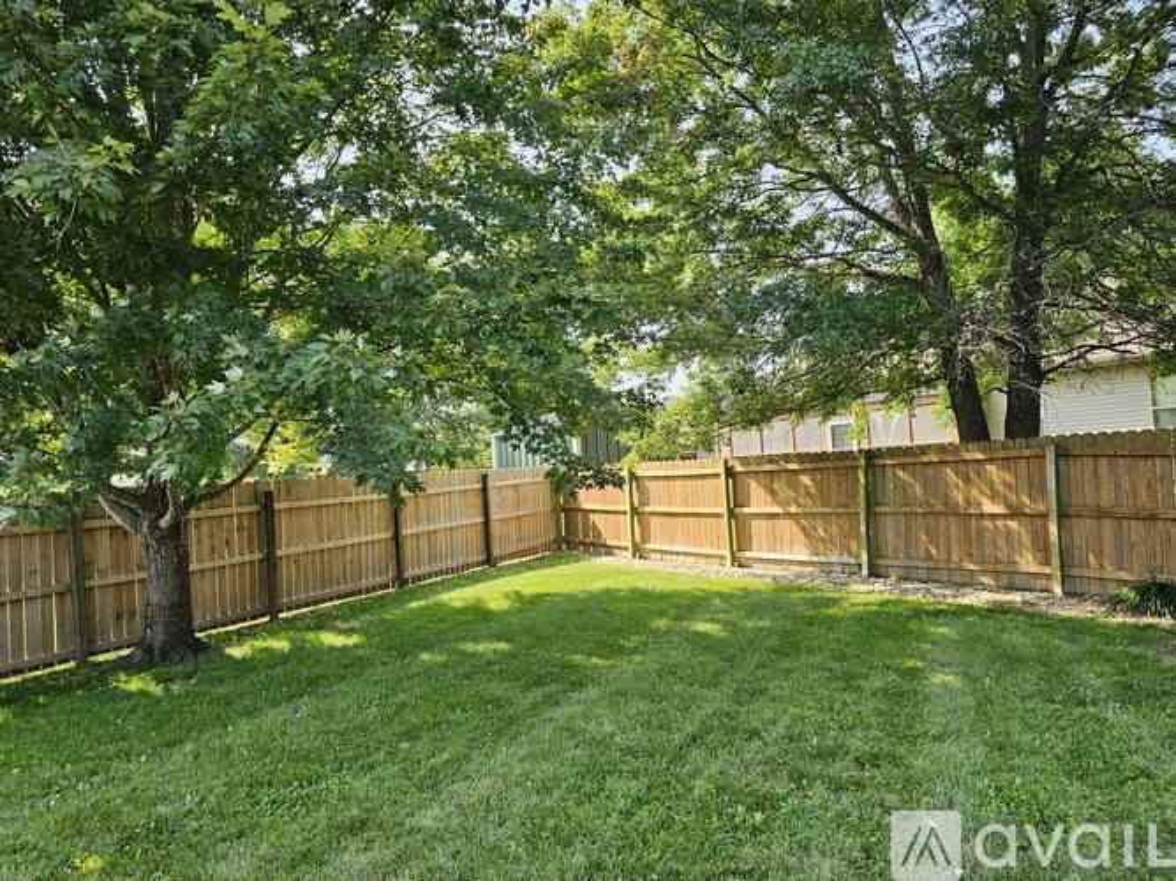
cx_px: 588
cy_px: 440
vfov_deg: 58.9
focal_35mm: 23
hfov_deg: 73.9
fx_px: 781
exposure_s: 1/180
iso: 20
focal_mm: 6.3
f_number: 1.7
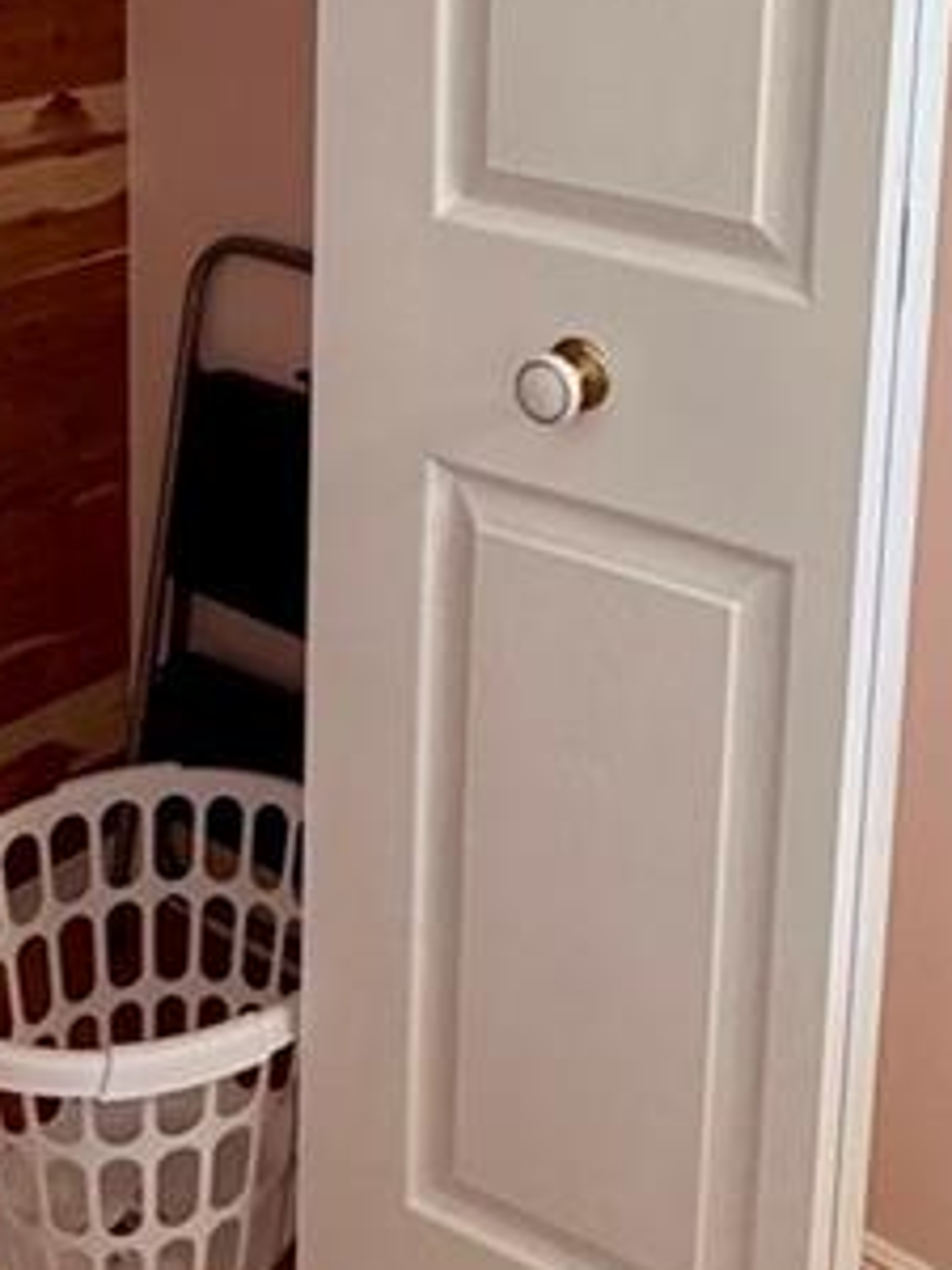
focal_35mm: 56
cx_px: 834
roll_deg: -3.5
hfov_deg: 25.4
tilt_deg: -9.6
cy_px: 8
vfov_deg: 31.8
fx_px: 2053
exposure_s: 1/120
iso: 320
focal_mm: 2.22
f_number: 2.2
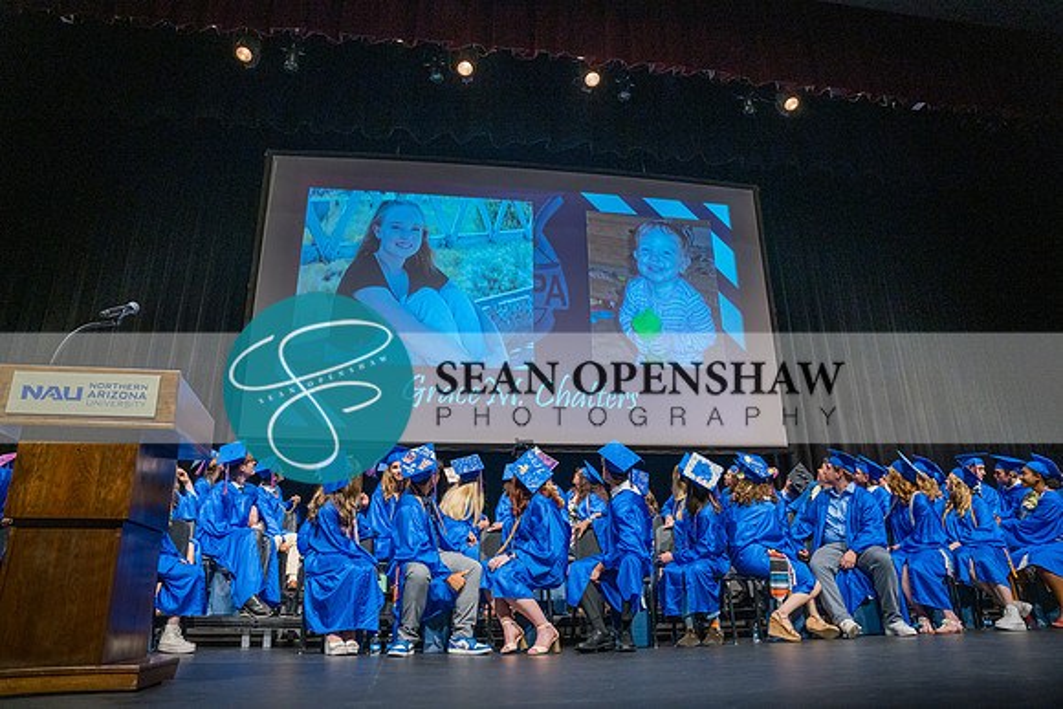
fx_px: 709
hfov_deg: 73.7
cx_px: 532
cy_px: 354
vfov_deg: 53.2
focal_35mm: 24
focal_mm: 24
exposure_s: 1/160
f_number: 2.8
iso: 2500
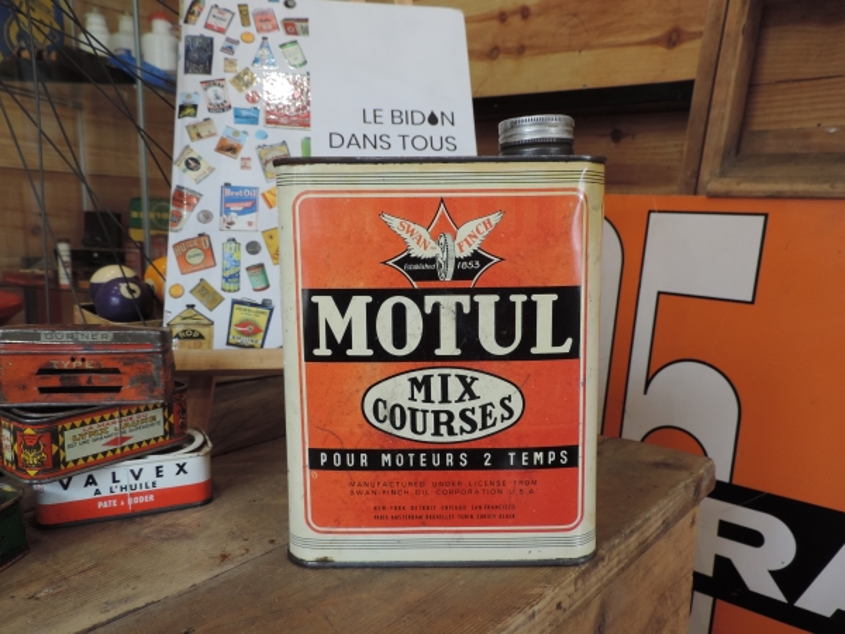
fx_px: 683
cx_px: 422
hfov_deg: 63.4
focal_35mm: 28
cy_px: 317
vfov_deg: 49.7
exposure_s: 1/30
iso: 180
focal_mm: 4.9
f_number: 3.1
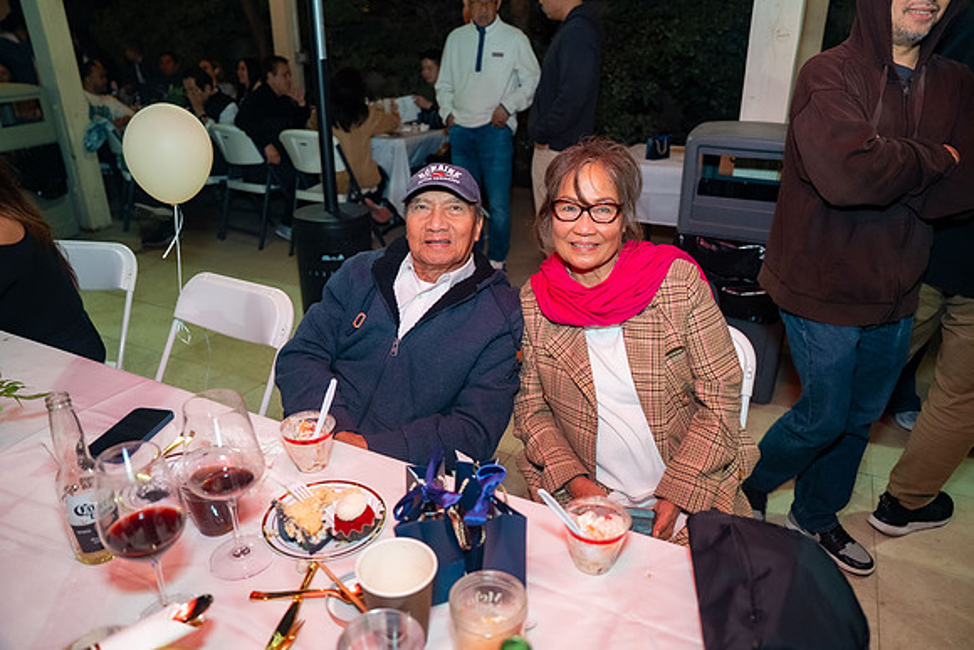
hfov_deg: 73.7
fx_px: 649
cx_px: 487
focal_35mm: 24
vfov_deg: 53.2
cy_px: 325
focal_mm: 24
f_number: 2.8
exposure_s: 1/160
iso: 1000
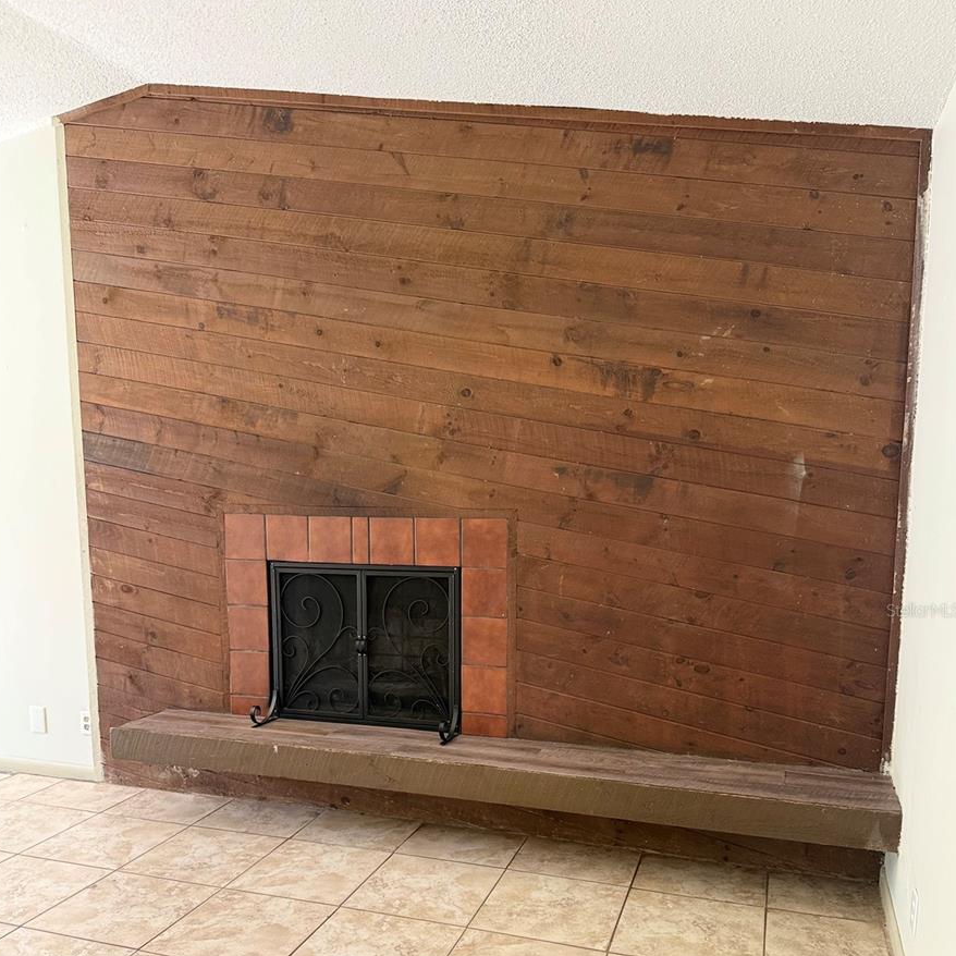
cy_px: 610
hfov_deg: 55.6
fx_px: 906
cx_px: 474
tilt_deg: -8.2
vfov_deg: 54.9
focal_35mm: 29
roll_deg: -0.4
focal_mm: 6.76
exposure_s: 1/60
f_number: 1.78
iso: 200
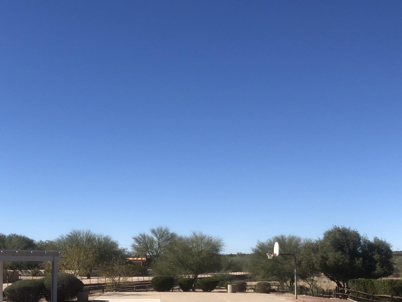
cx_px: 147
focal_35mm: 48
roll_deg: +0.1
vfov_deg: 29.5
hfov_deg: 39.4
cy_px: 247
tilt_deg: +1.2
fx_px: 558
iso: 20
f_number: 1.8
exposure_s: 1/2404
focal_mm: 4
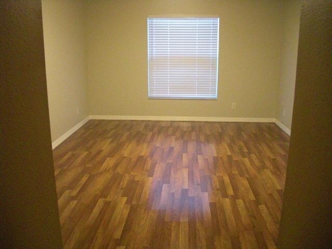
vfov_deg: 39.7
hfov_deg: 51.4
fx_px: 345
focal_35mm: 36
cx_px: 166
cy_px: 124
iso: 800
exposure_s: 1/60
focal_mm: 6.3
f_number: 2.8
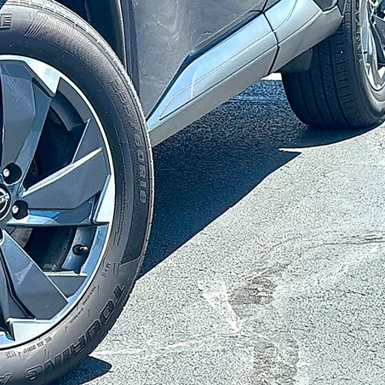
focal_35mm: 137
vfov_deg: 12.7
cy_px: 207
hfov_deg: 12.7
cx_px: 152
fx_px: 1724
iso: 64
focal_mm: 6.86
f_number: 1.78
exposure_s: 1/1618
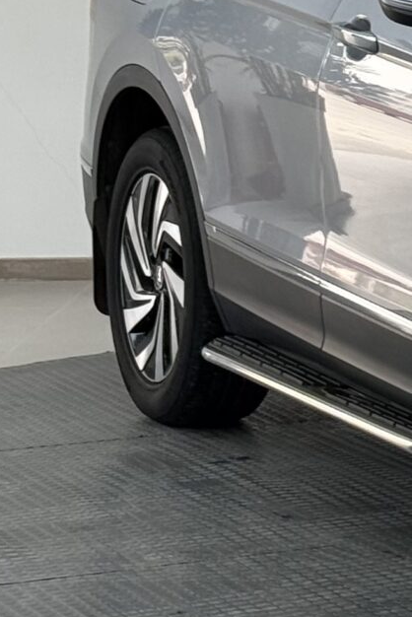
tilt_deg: -3.8
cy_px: 37
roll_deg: +0.1
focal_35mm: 204
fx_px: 3498
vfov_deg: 10.0
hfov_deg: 6.6
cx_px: 798
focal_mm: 6.76
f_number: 1.78
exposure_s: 1/121
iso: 80
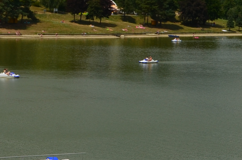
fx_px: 852
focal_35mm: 127
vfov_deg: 10.7
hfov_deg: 15.8
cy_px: 60
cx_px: -1
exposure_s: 1/400
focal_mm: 22
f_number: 11
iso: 200
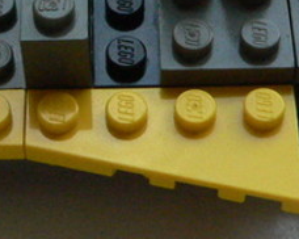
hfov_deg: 13.7
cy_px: -11
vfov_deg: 11.0
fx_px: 1229
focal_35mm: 139
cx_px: 30
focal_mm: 6
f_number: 4
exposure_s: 1/200
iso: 400
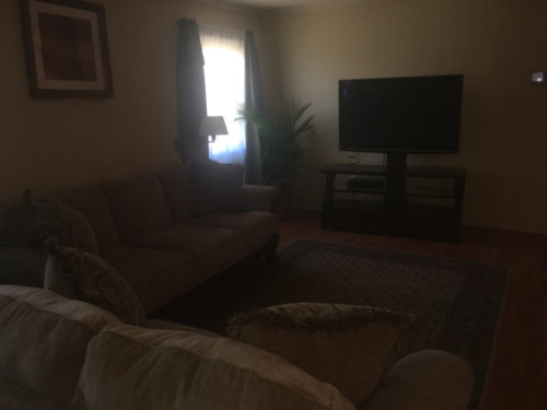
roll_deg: +2.0
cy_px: 205
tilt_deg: -15.2
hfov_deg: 61.7
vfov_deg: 48.2
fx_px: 458
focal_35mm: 29
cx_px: 274
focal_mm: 4.15
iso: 32
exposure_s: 1/30
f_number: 2.2
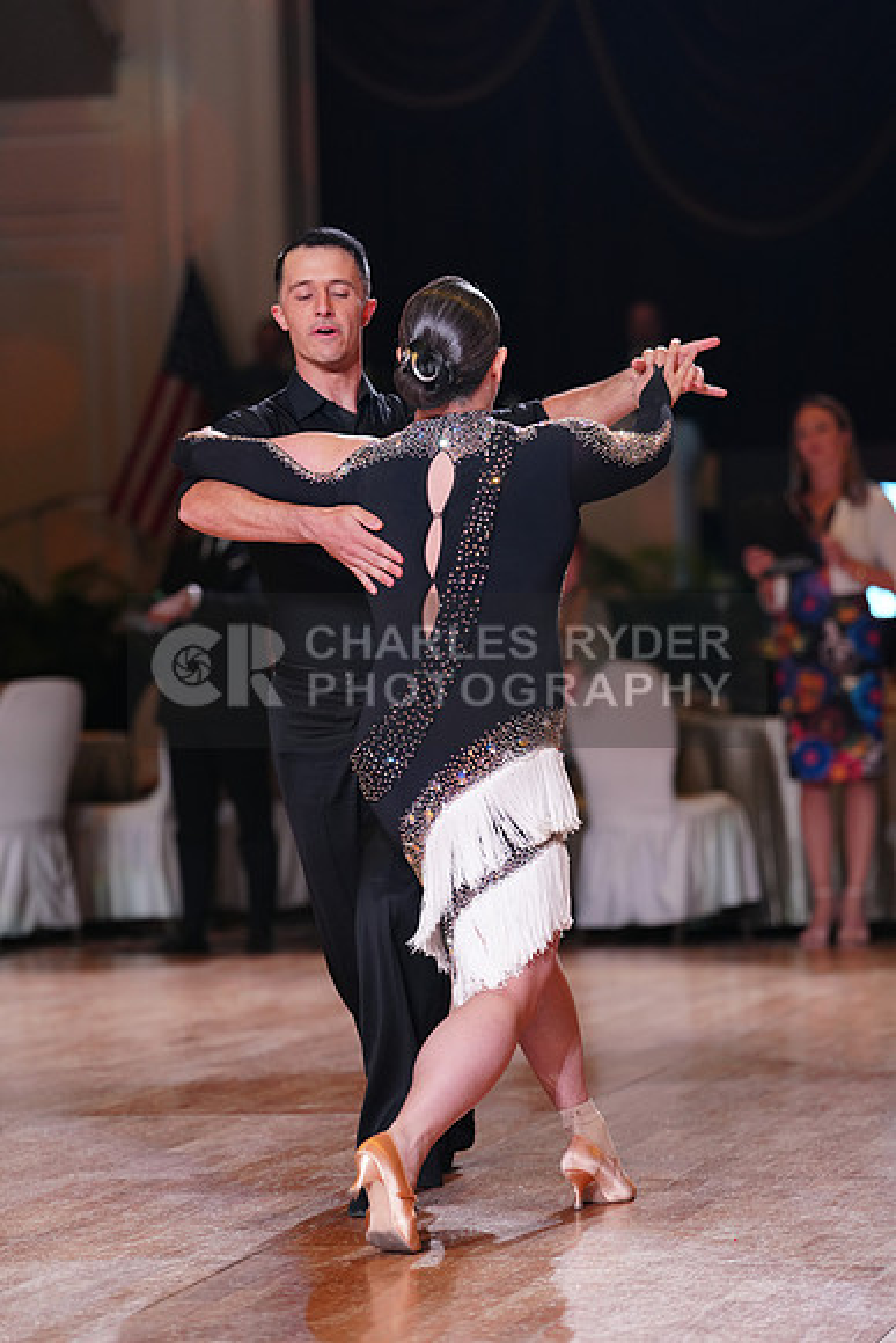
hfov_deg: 11.2
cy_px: 672
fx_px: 4552
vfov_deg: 16.8
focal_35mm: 122
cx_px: 448
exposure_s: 1/400
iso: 1000
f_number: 2.8
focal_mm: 122
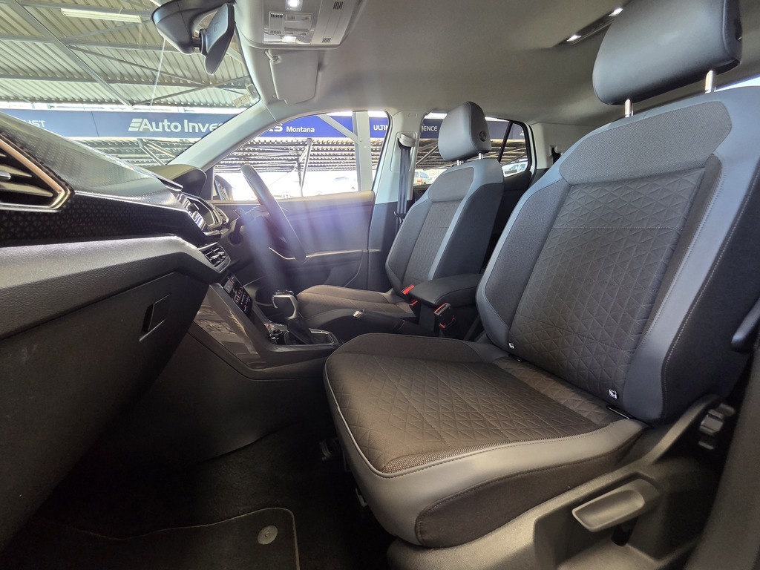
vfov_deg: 89.9
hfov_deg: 106.2
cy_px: 285
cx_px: 380
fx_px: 285
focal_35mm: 13
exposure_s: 1/50
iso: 320
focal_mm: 2.2
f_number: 2.2
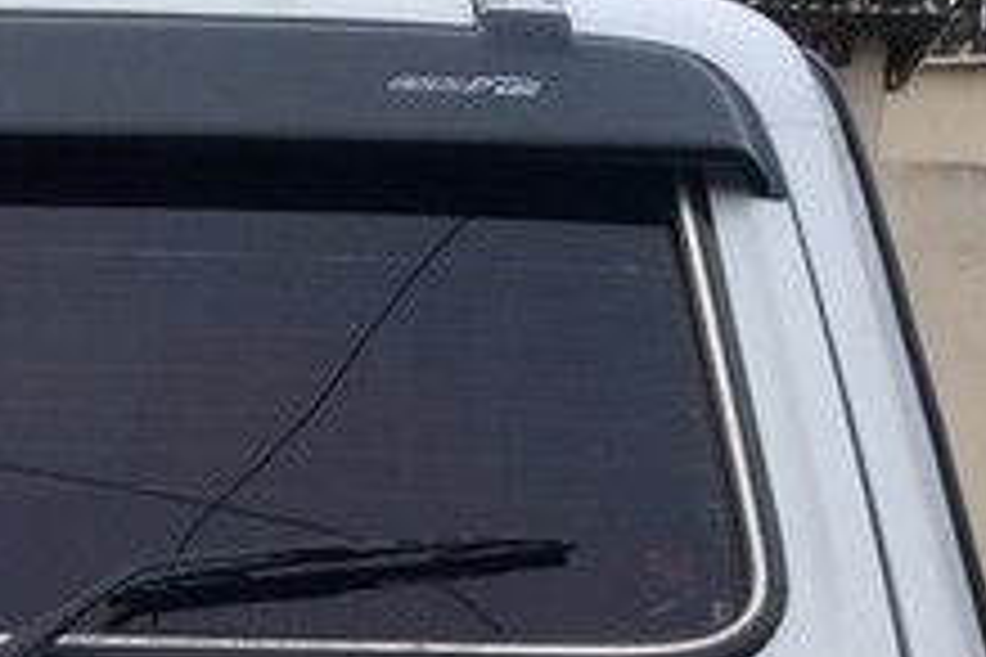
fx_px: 2657
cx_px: -77
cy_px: 970
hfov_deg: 20.1
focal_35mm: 97
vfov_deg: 13.3
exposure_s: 1/100
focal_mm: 3.3
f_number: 2.2
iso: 64
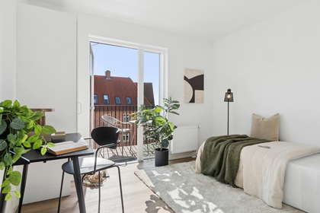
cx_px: 160
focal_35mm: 20
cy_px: 106
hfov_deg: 85.4
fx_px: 173
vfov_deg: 63.2
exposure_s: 1/500
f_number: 8
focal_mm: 13
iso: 200
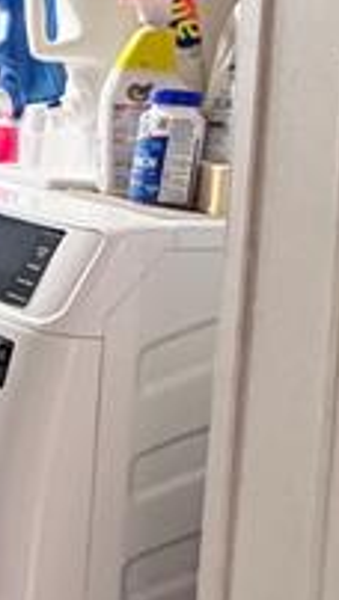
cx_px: -360
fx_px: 925
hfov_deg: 15.8
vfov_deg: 35.5
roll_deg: +0.6
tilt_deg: -5.9
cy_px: 187
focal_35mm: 58
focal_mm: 2.22
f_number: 2.2
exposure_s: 1/60
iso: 400
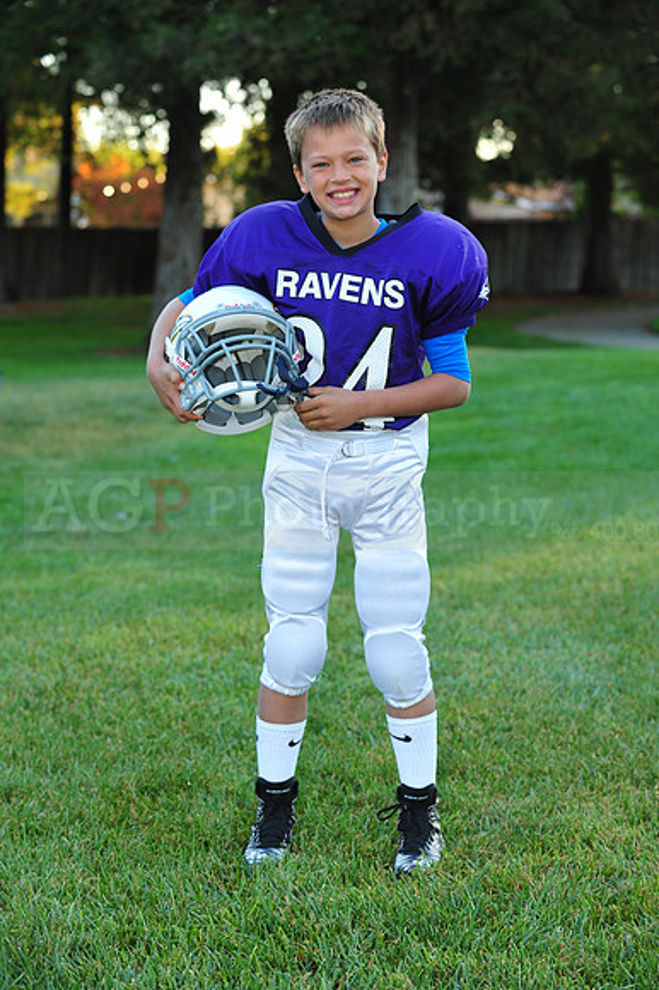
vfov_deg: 24.8
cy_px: 495
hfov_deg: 16.6
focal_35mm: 82
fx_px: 2254
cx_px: 330
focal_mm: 82
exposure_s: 1/60
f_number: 4.5
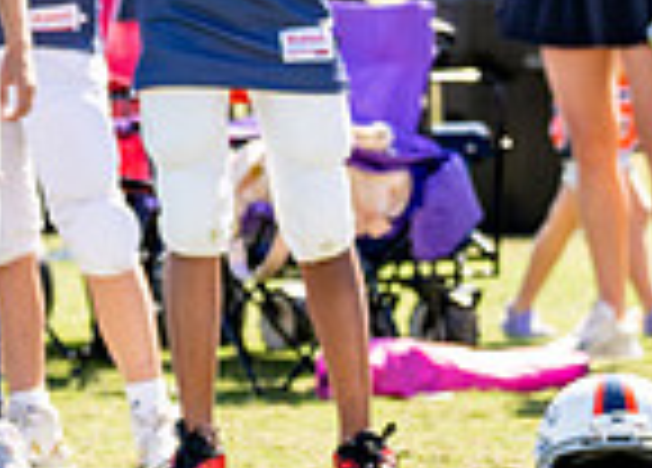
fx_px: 6268
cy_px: -19
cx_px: -229
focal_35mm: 338
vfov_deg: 4.3
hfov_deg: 5.9
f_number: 2.8
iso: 100
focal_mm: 70
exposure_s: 1/800
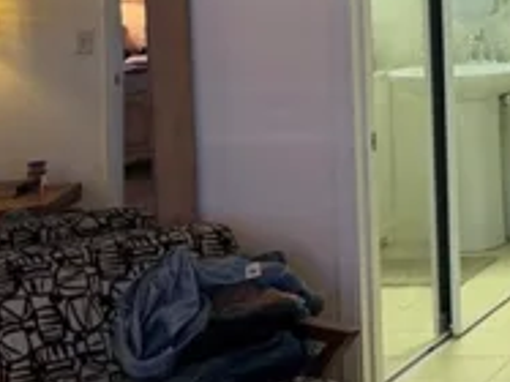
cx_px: 926
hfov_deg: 16.8
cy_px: -49
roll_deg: +1.4
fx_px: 1413
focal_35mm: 96
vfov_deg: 15.0
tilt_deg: -1.9
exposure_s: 1/60
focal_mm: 6.76
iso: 200
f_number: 1.78
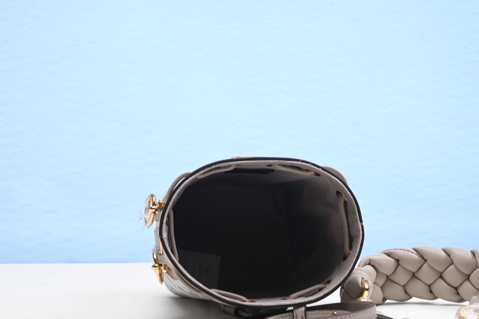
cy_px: 112
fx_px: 799
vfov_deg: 22.6
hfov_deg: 33.3
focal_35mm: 60
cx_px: 285
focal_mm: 42
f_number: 16
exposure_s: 1/2
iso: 100
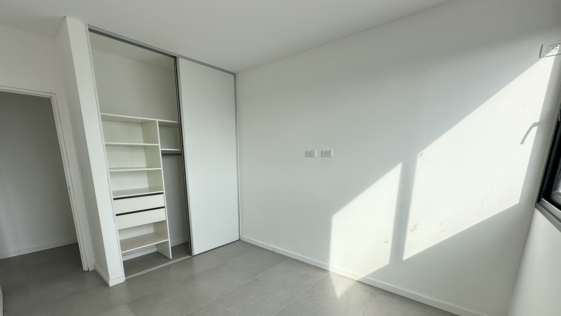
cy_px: 208
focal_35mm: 16
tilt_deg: -11.7
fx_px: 238
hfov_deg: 99.3
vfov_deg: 65.5
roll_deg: +0.5
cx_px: 271
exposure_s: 1/749
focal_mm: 2.22
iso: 40
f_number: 2.2
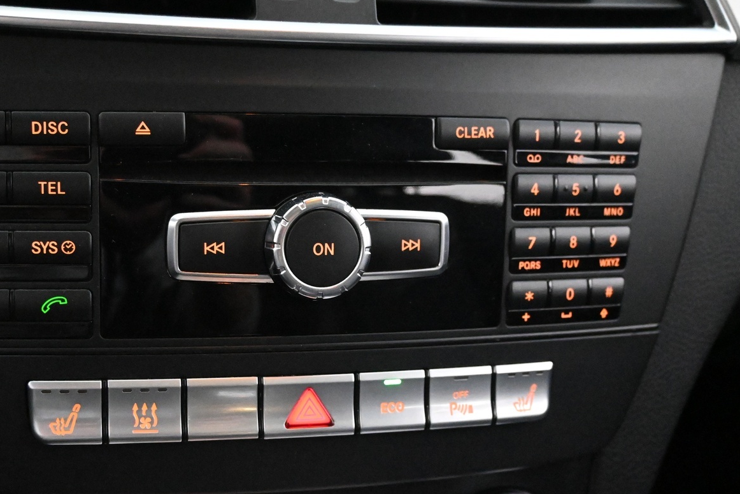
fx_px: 946
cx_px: 270
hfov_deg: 42.4
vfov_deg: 29.2
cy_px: 278
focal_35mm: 46
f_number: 4
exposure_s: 1/40
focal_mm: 22
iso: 12800
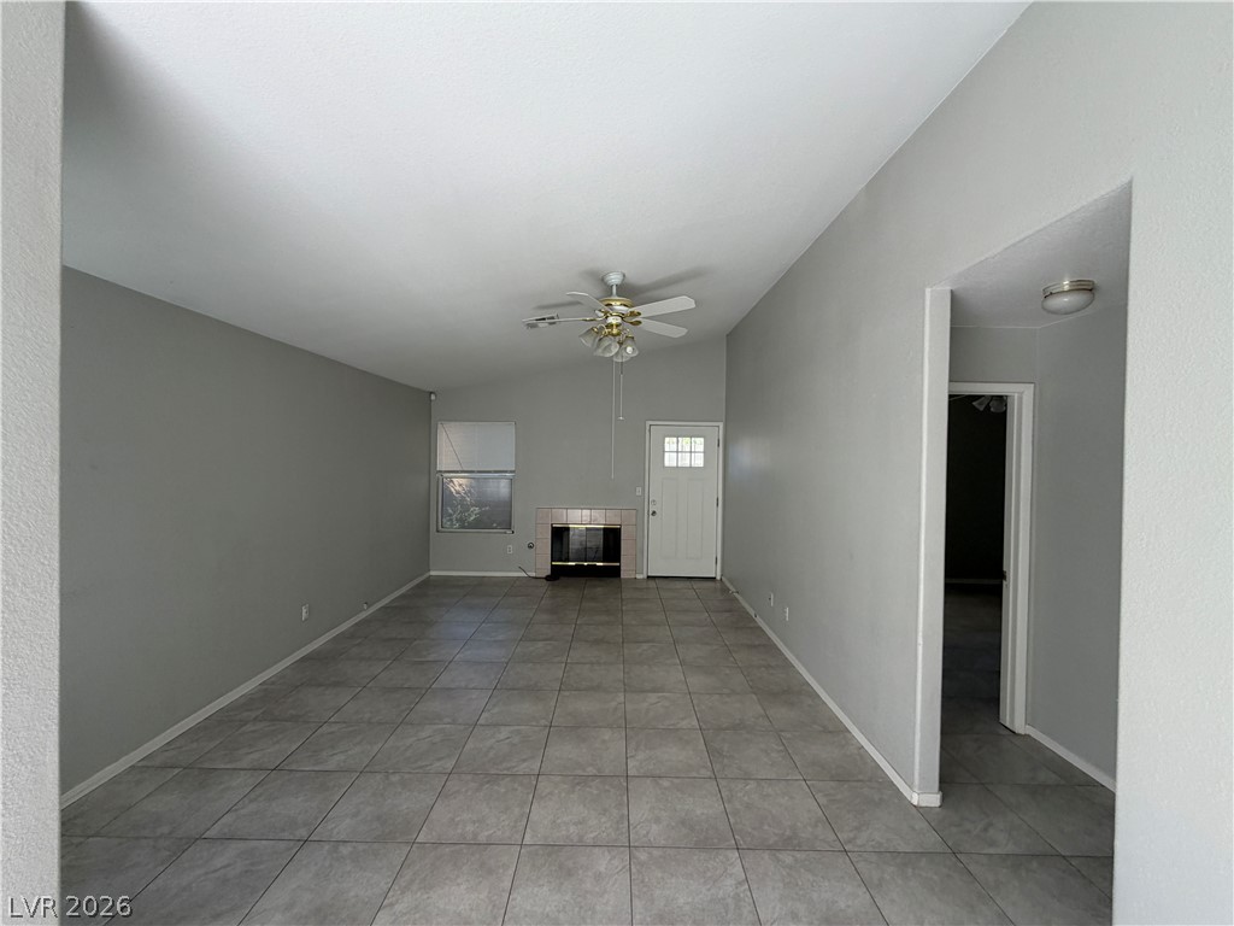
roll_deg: -2.0
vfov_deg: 85.7
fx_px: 499
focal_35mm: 14
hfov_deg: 102.1
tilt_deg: +1.4
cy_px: 463
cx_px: 617
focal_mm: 2.22
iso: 64
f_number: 2.2
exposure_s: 1/121
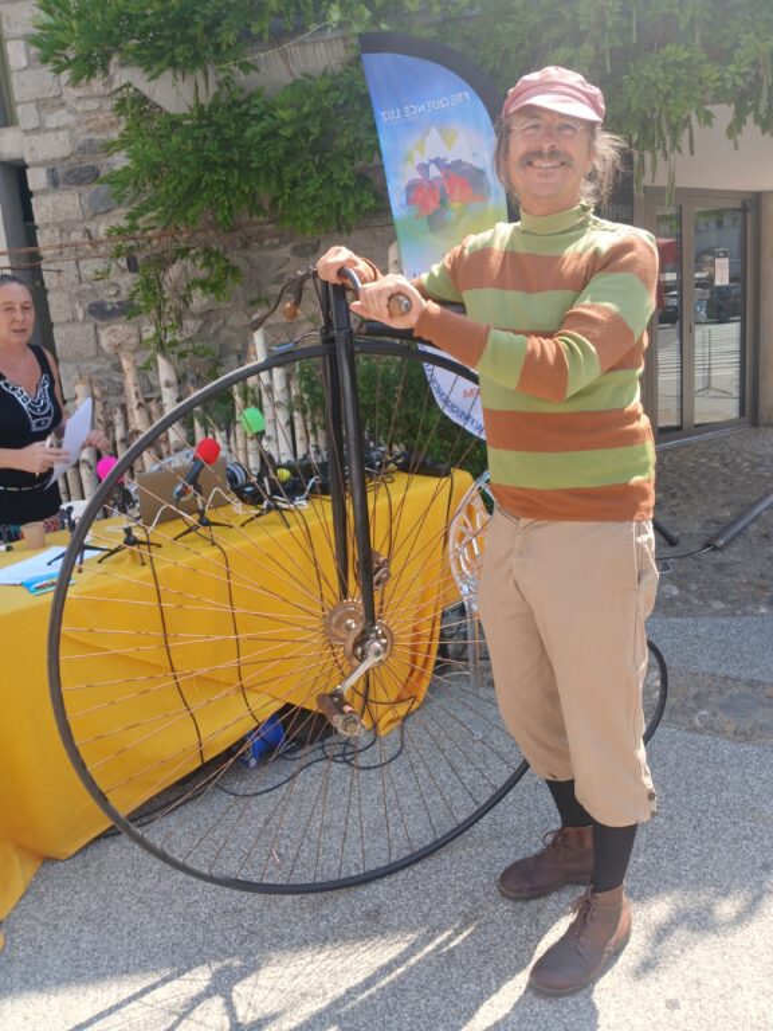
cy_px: 516
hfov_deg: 53.1
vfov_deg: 67.3
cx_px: 386
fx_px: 774
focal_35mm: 26
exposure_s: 1/130
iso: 20
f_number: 1.8
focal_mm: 3.98
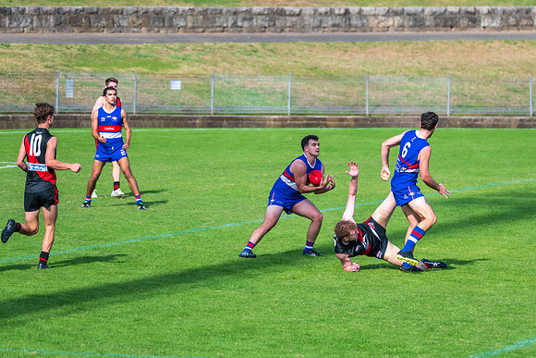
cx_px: 345
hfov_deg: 6.5
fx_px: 4734
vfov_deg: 4.3
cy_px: 162
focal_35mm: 318
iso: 800
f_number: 6.3
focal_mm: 240
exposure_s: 1/2000
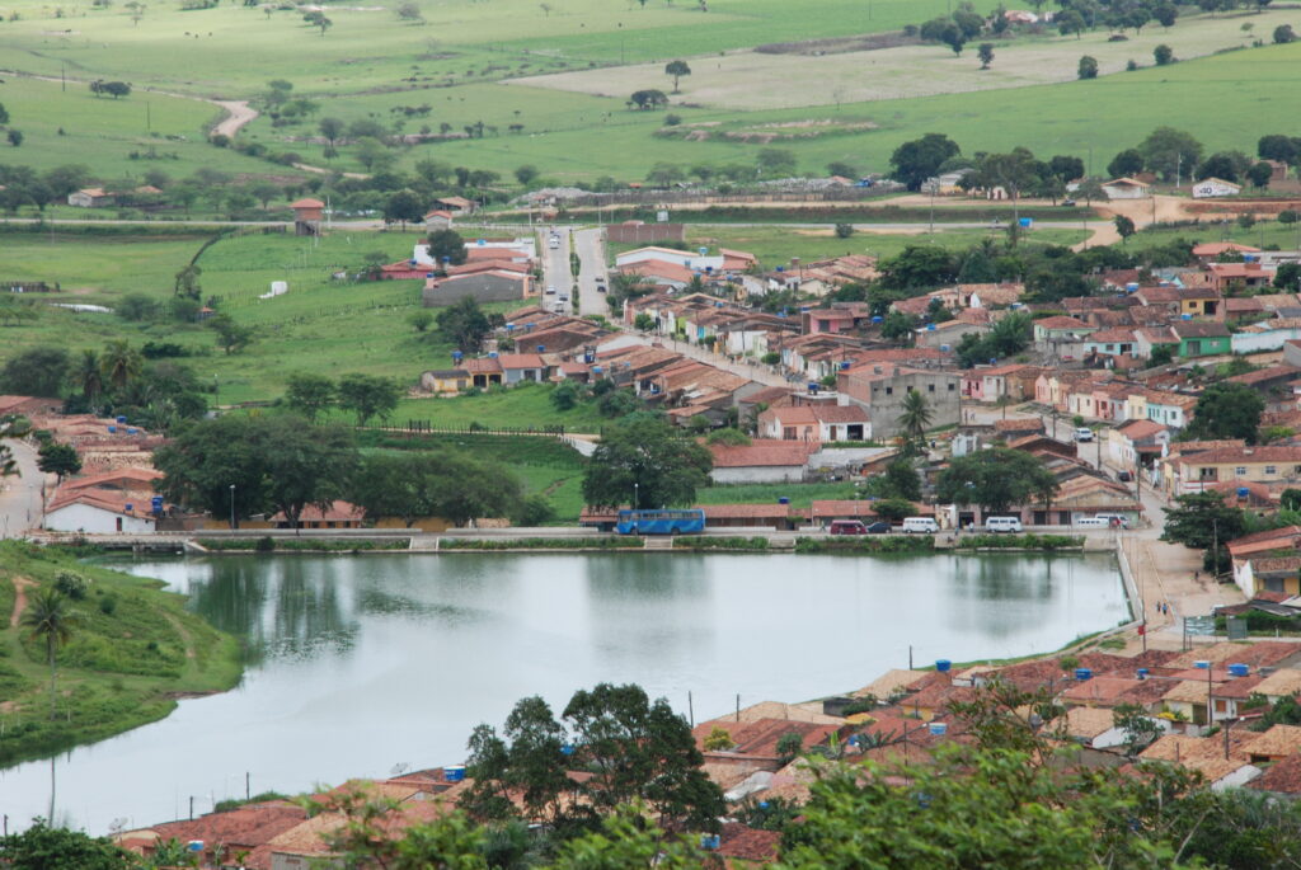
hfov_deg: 10.1
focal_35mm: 202
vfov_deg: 6.8
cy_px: 435
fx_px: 7325
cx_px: 650
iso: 320
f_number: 16
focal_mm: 135
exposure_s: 1/100
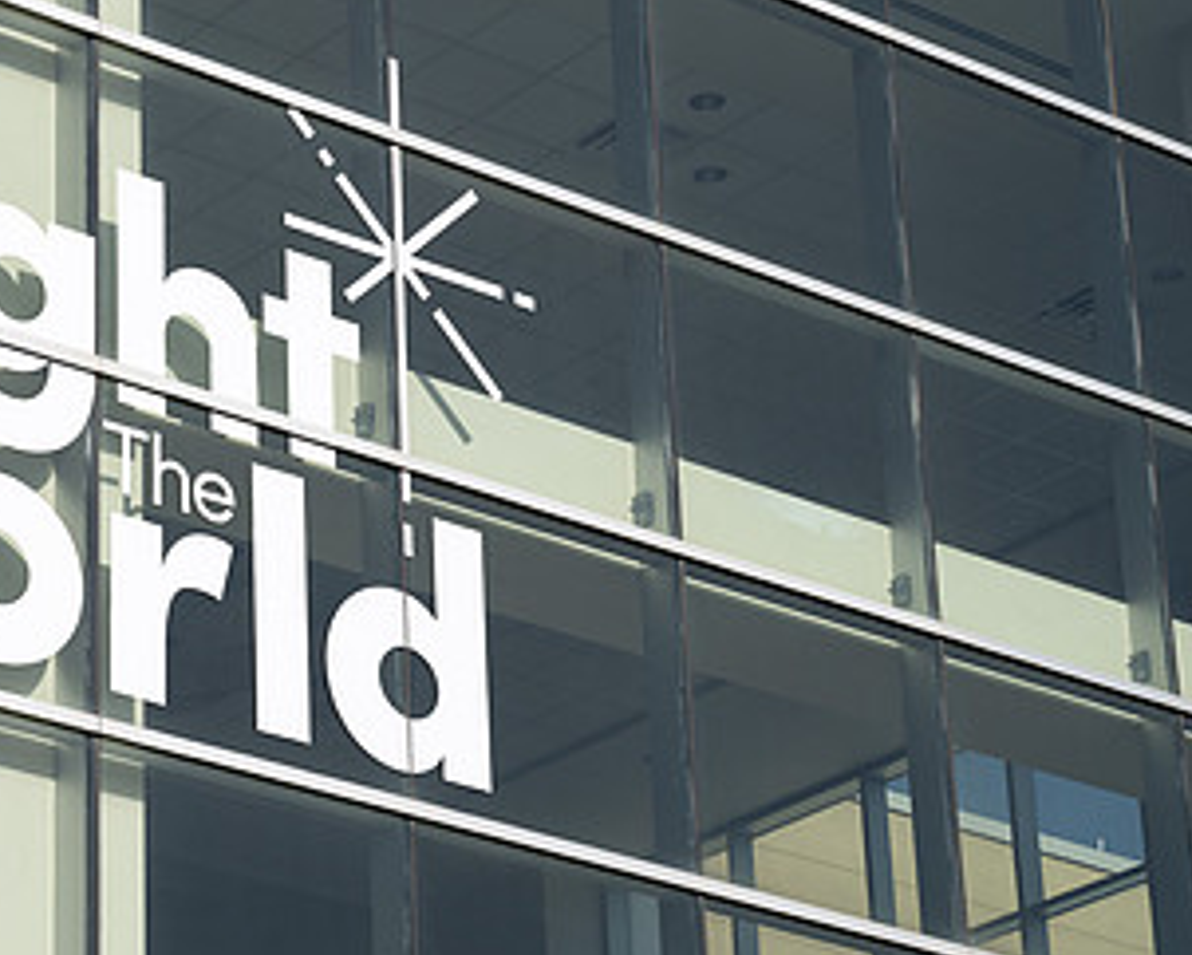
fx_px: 4448
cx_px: 103
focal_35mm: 126
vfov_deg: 12.3
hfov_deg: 15.1
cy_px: 440
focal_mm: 70
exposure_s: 1/1250
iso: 200
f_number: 8
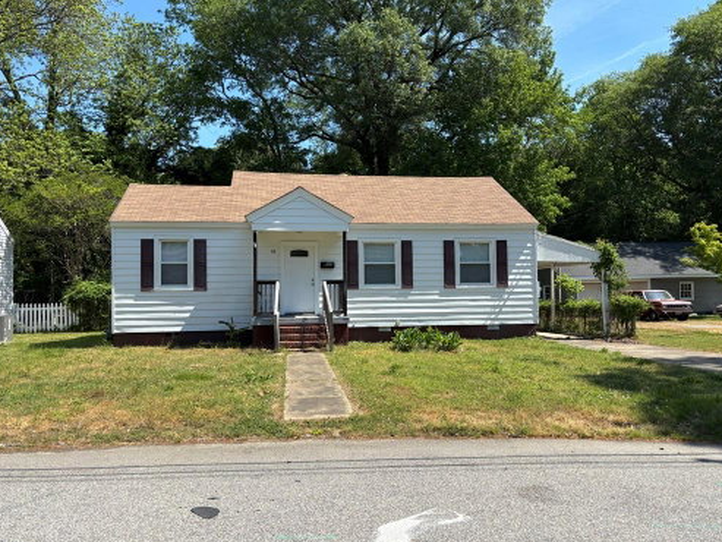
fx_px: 563
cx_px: 363
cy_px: 270
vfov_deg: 51.4
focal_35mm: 27
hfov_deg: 65.3
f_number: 1.6
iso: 50
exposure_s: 1/2151
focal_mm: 5.96
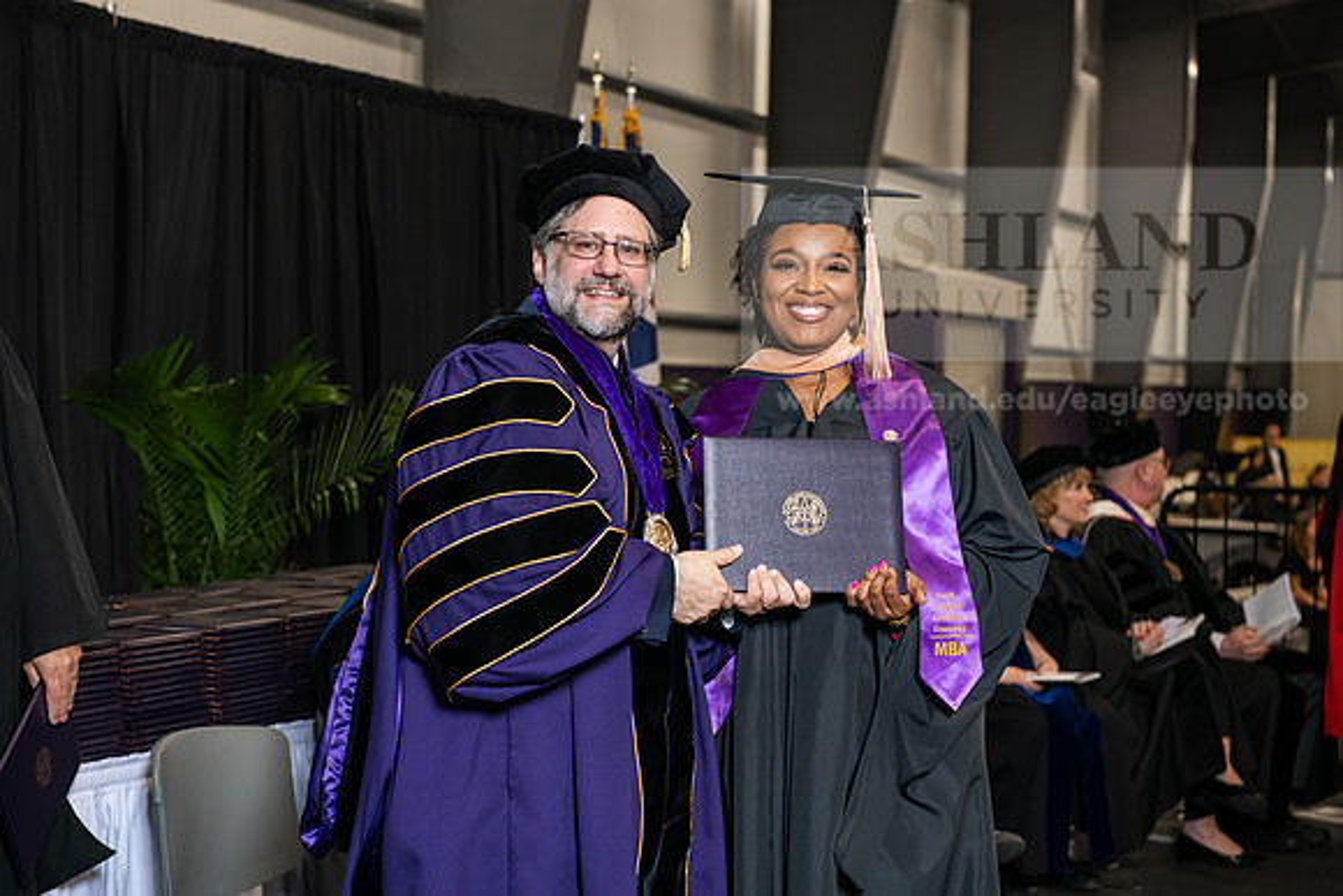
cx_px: 672
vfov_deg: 19.5
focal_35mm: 70
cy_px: 448
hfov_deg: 28.8
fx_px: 2612
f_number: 5
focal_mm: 70
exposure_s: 1/200
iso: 2000
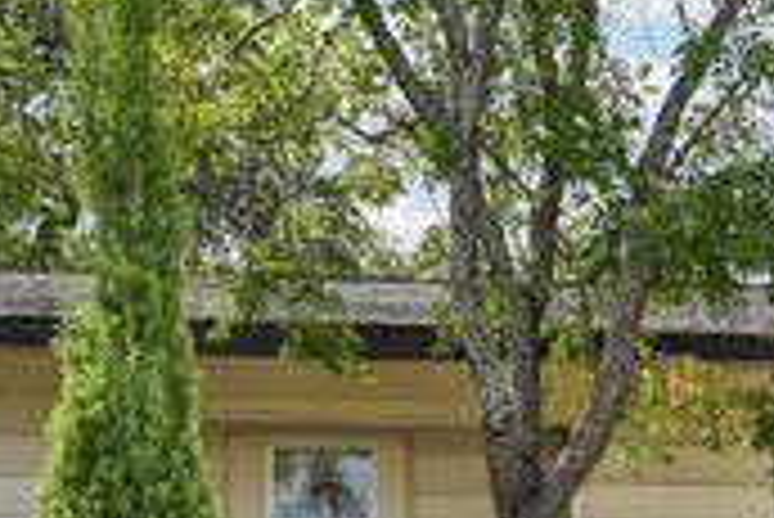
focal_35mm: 130
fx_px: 2797
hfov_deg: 15.4
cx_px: 846
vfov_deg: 10.2
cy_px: 759
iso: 100
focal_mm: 35
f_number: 8
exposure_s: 1/160
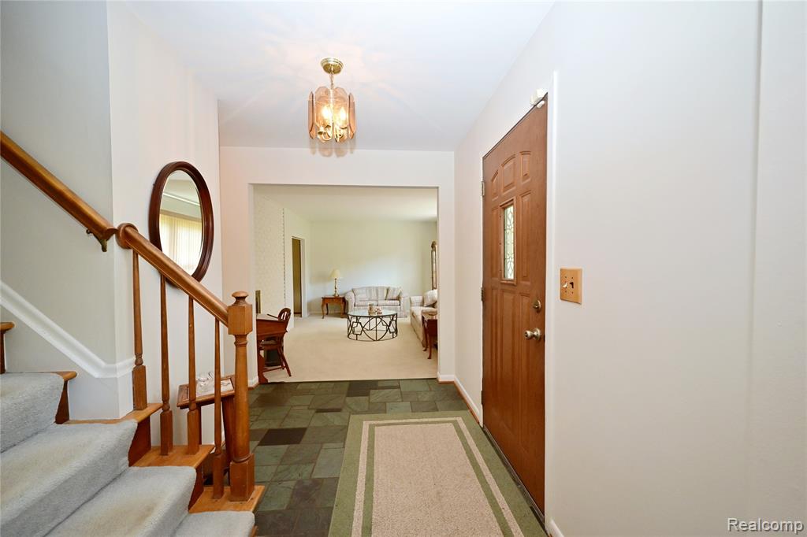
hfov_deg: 104.3
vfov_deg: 81.2
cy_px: 268
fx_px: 314
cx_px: 404
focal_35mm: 14
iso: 1250
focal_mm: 14
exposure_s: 1/60
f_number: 9
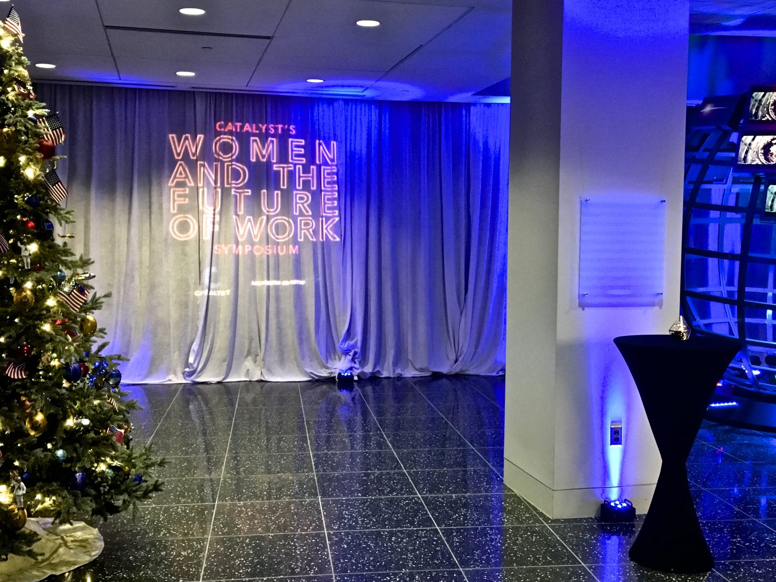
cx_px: 392
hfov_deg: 47.9
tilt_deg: -2.7
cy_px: 297
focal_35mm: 39
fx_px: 874
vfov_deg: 36.8
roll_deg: +0.4
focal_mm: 4.15
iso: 200
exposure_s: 1/30
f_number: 2.2
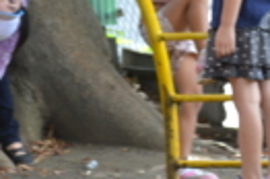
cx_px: 82
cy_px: 5
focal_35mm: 468
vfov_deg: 2.9
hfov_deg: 4.4
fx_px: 3506
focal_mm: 102
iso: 400
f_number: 5.6
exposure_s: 1/125
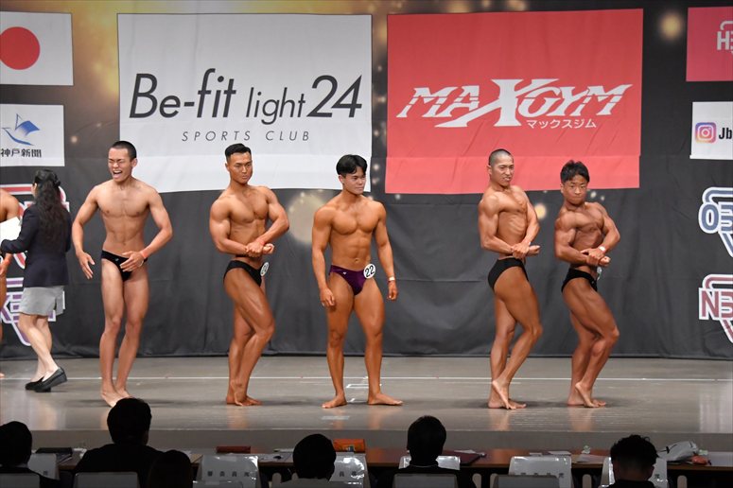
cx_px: 366
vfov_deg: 11.1
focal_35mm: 123
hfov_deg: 16.7
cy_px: 244
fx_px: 2503
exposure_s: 1/400
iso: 6400
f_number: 5.6
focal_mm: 82
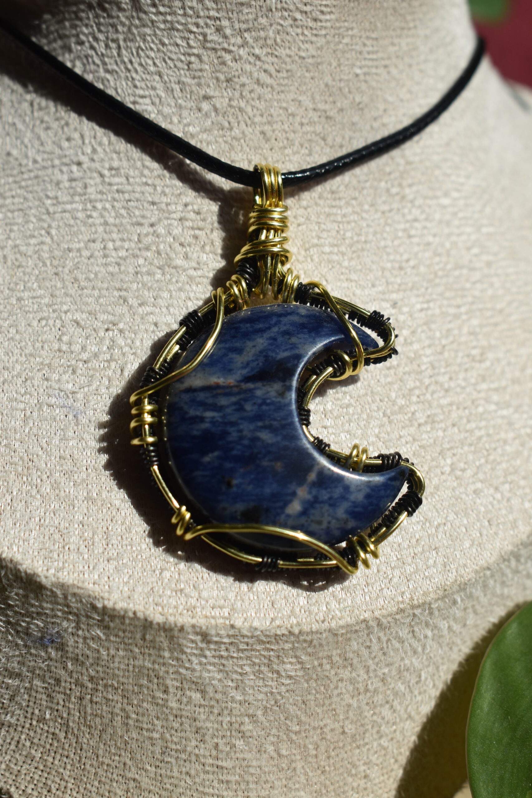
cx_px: 266
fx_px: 1197
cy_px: 399
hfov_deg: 25.1
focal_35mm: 54
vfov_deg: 36.9
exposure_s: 1/500
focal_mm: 36
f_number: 8
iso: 100
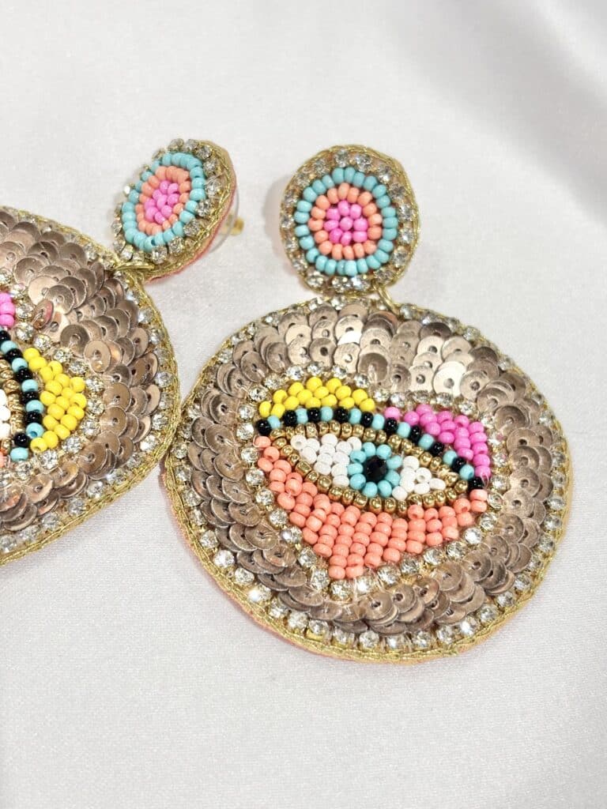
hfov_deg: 28.0
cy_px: 404
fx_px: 1216
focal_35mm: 52
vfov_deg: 36.8
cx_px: 304
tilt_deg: -45.9
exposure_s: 1/208
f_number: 1.6
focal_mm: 5.96
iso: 32
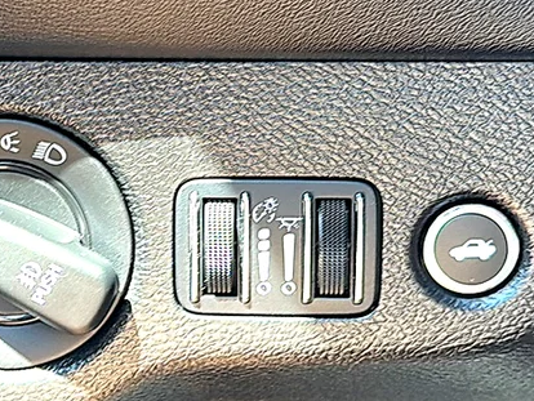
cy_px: 213
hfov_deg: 25.5
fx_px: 1173
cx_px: 184
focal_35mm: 76
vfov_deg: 19.4
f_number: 1.78
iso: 80
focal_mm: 6.86
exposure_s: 1/40
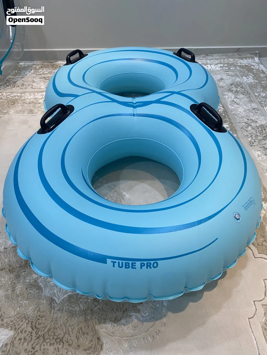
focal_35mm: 26
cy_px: 178
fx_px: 267
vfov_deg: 67.3
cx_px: 134
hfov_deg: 53.1
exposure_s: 1/50
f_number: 1.8
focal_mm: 4.25
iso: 64
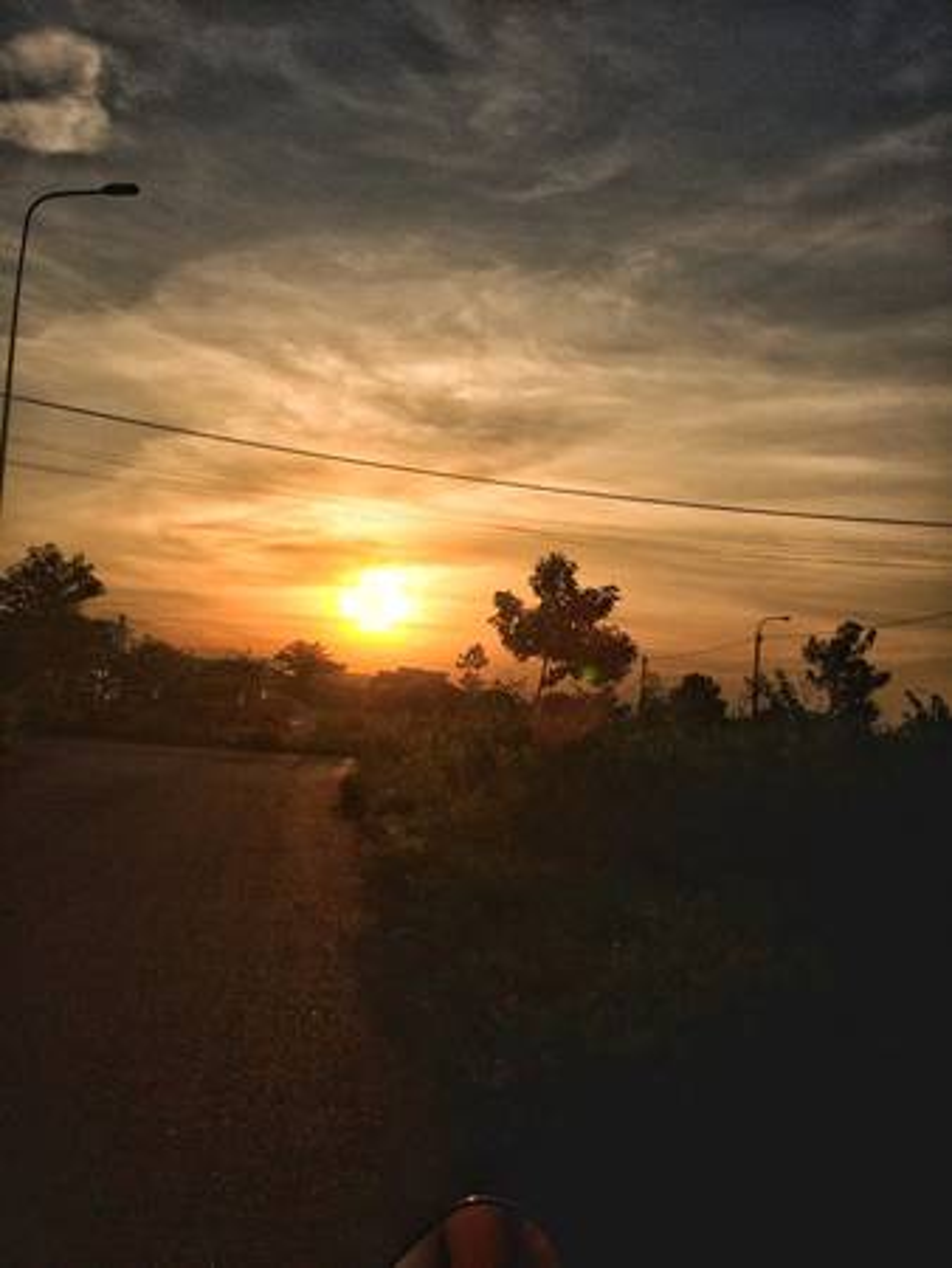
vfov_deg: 61.6
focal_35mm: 29
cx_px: 476
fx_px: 1062
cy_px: 634
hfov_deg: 48.3
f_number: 2.2
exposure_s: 1/6849
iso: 32
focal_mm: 4.15
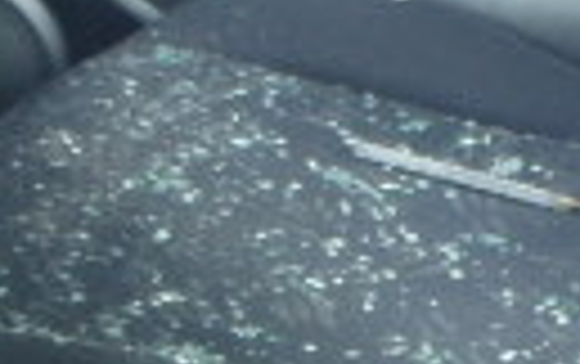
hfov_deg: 13.9
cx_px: 661
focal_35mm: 147
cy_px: 449
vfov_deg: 8.8
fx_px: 2327
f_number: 3.9
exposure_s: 1/30
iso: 320
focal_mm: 5
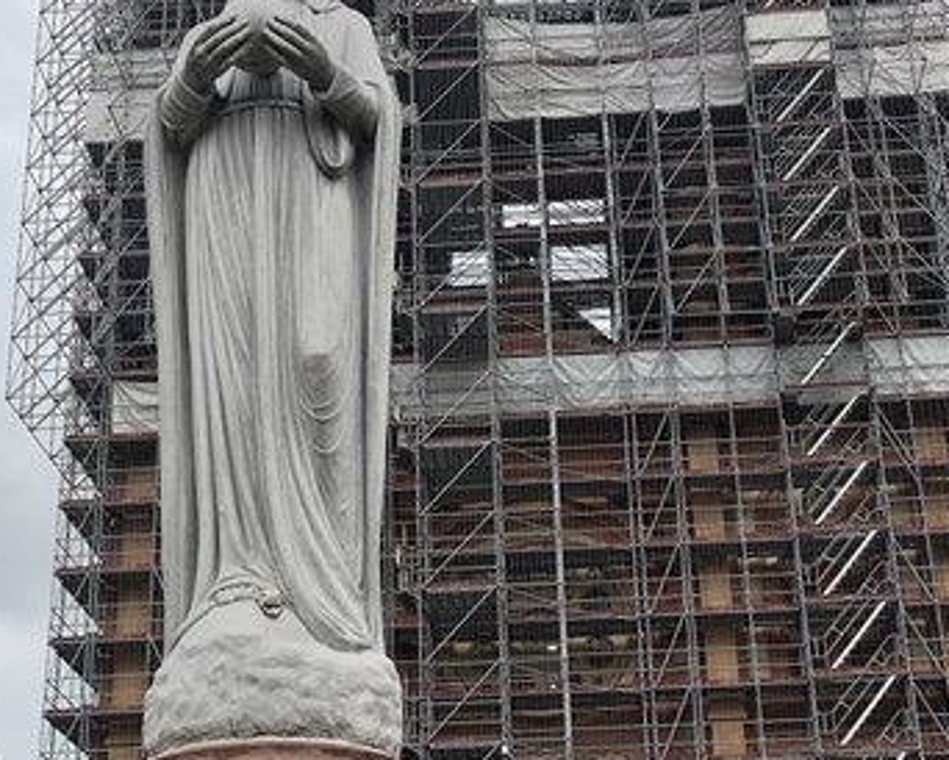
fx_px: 1967
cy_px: 237
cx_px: 450
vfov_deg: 21.8
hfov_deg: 27.1
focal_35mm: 70
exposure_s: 1/249
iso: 80
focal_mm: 5.35
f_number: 1.77
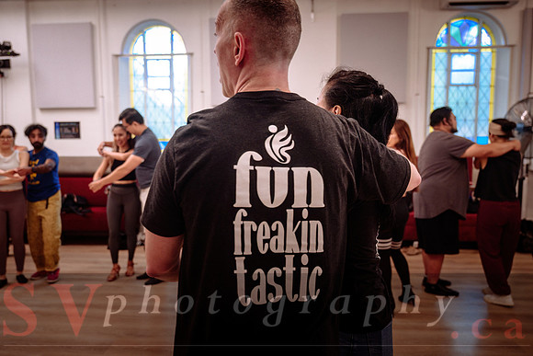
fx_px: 410
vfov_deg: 46.9
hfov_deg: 66.0
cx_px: 257
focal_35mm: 28
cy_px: 178
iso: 800
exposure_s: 1/100
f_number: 2.8
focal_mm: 26
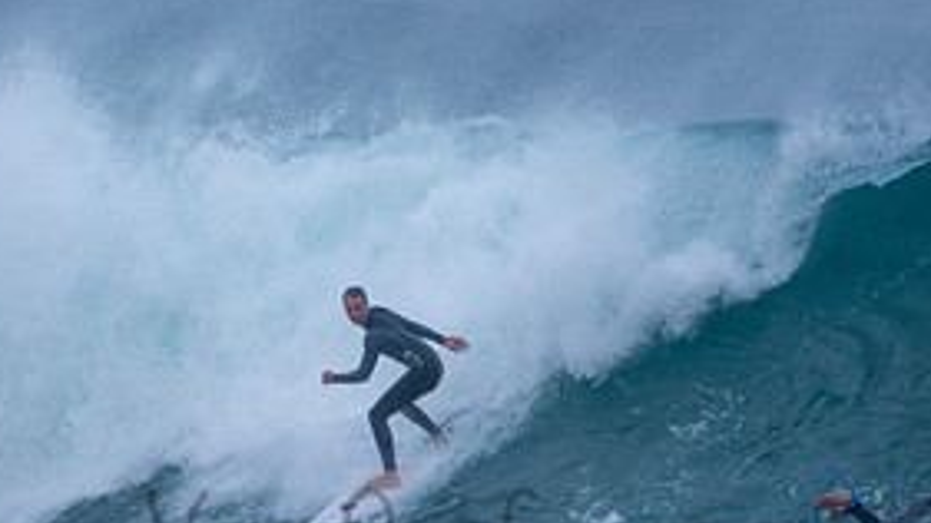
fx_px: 38408
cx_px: 487
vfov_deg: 0.8
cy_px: 511
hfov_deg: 1.4
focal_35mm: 1556
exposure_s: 1/1000
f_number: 5.6
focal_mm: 480
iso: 250
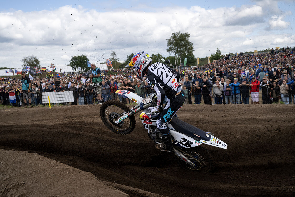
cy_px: 98
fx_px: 295
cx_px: 148
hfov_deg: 53.1
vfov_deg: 36.9
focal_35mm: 36
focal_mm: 36
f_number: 4.5
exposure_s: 1/1600
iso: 250
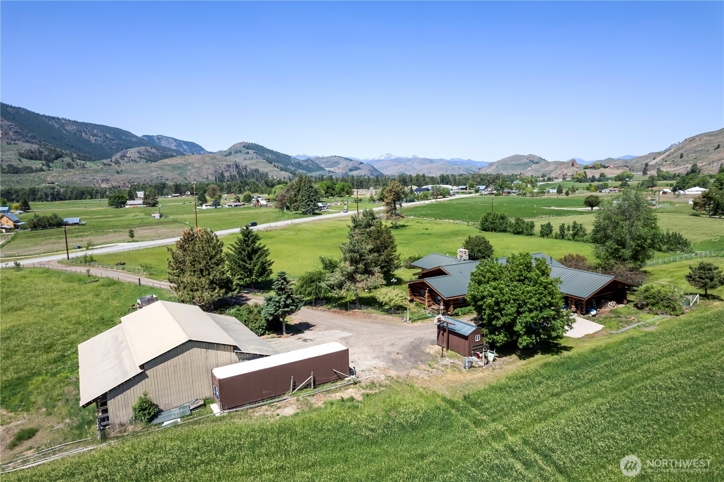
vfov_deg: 57.2
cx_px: 362
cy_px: 241
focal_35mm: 22
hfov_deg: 78.6
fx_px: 442
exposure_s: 1/1500
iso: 100
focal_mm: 8.38
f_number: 2.8
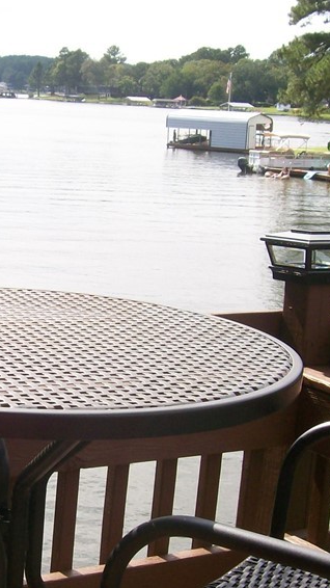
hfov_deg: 16.6
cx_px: -4
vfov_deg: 29.7
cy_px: 342
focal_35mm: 71
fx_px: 1105
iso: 80
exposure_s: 1/366
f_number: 4.8
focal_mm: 6
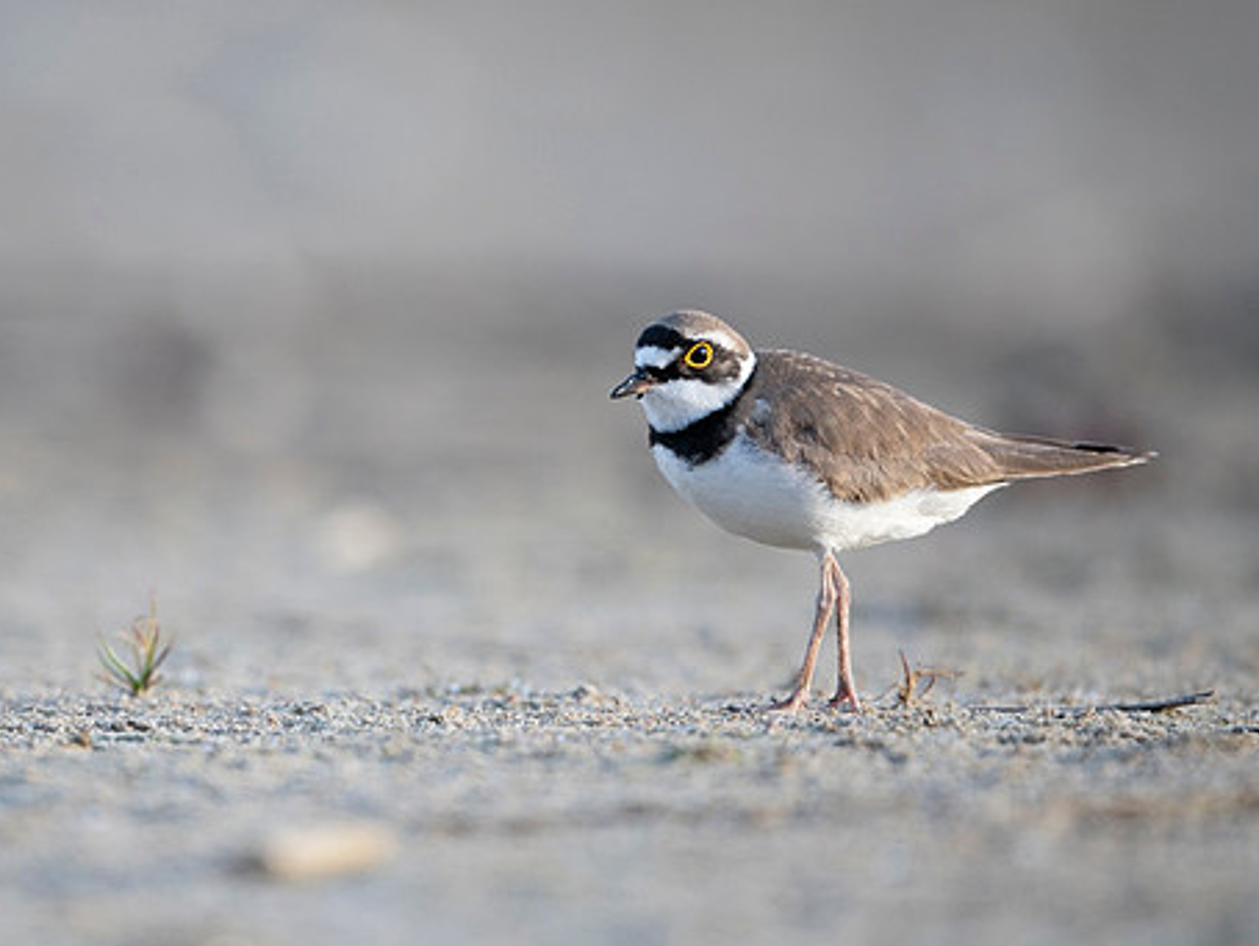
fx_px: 27365
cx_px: 340
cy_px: 414
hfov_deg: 2.6
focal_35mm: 752
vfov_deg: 2.0
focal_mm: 500
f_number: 4
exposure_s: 1/1250
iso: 400
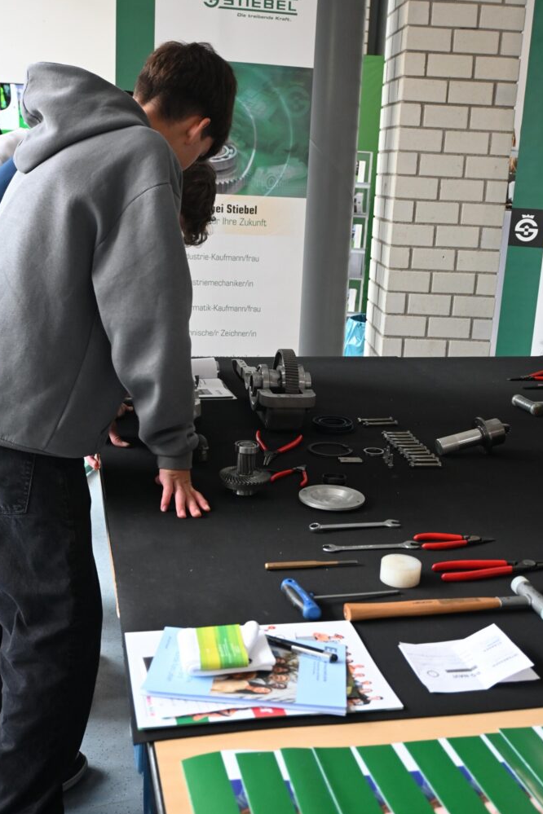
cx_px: 269
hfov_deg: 33.4
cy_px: 401
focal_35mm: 40
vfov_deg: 48.5
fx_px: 905
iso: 1250
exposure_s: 1/50
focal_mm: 26
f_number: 4.5
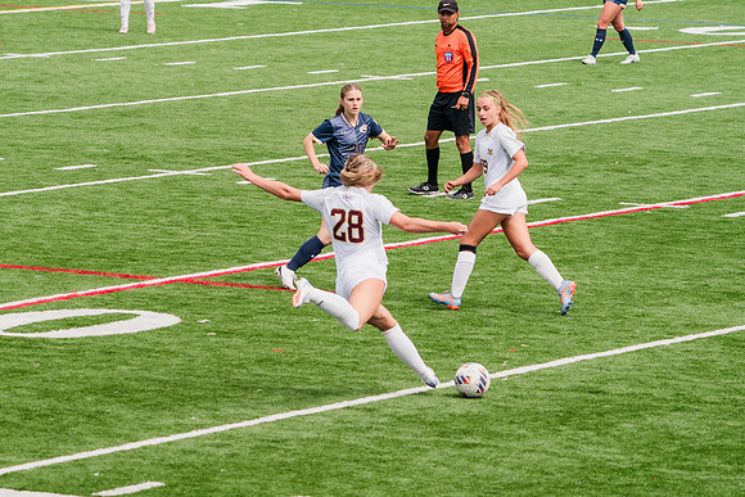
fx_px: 5803
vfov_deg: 4.9
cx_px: 280
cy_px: 242
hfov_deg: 7.3
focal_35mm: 280
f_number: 5.6
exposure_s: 1/1600
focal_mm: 200
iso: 400
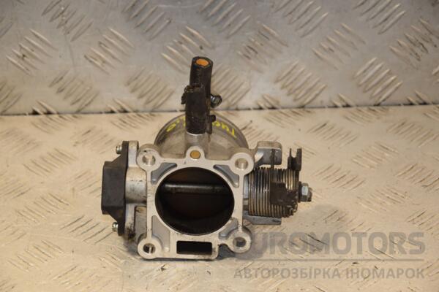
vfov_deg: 10.2
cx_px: 220
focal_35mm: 135
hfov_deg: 15.2
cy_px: 146
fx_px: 1646
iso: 800
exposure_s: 1/200
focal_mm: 90
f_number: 7.1
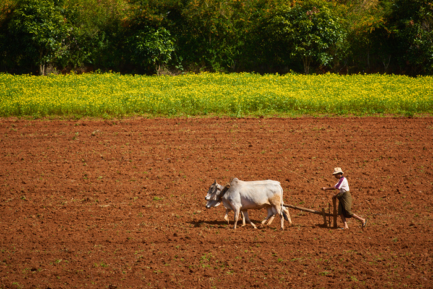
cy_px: 144
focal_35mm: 200
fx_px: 2406
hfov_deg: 10.3
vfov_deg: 6.9
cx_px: 216
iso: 200
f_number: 8
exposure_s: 1/500
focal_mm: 200
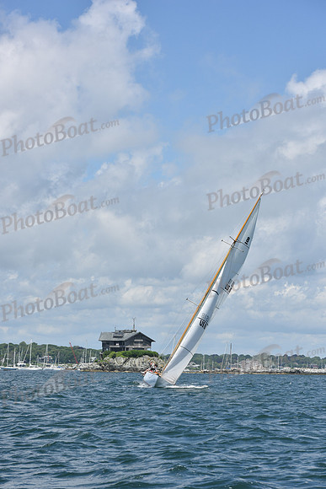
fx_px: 1222
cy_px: 244
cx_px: 163
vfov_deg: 22.6
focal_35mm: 90
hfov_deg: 15.2
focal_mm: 90
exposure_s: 1/1250
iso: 250
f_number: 7.1
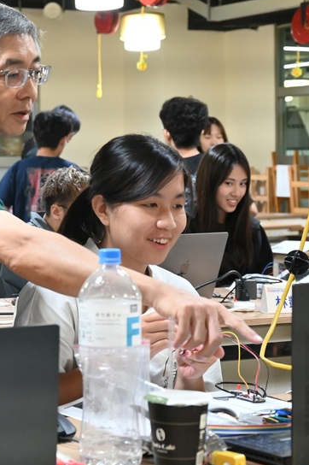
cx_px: 31
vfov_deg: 22.1
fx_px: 1186
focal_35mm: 92
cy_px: 209
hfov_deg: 14.7
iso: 3200
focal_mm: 50
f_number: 5.6
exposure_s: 1/80
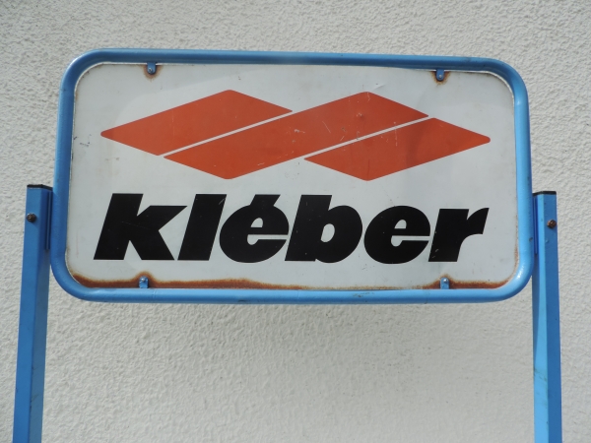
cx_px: 296
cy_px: 222
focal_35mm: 24
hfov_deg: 71.6
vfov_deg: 56.8
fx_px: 410
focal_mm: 4.3
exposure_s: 1/640
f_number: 3
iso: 80
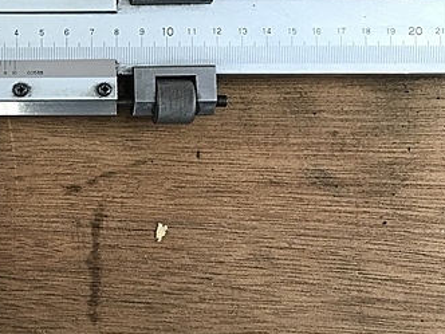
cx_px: 23
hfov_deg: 33.2
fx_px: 694
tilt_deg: -85.2
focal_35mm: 54
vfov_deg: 26.9
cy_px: 122
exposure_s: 1/30
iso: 25
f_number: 1.8
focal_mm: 3.99
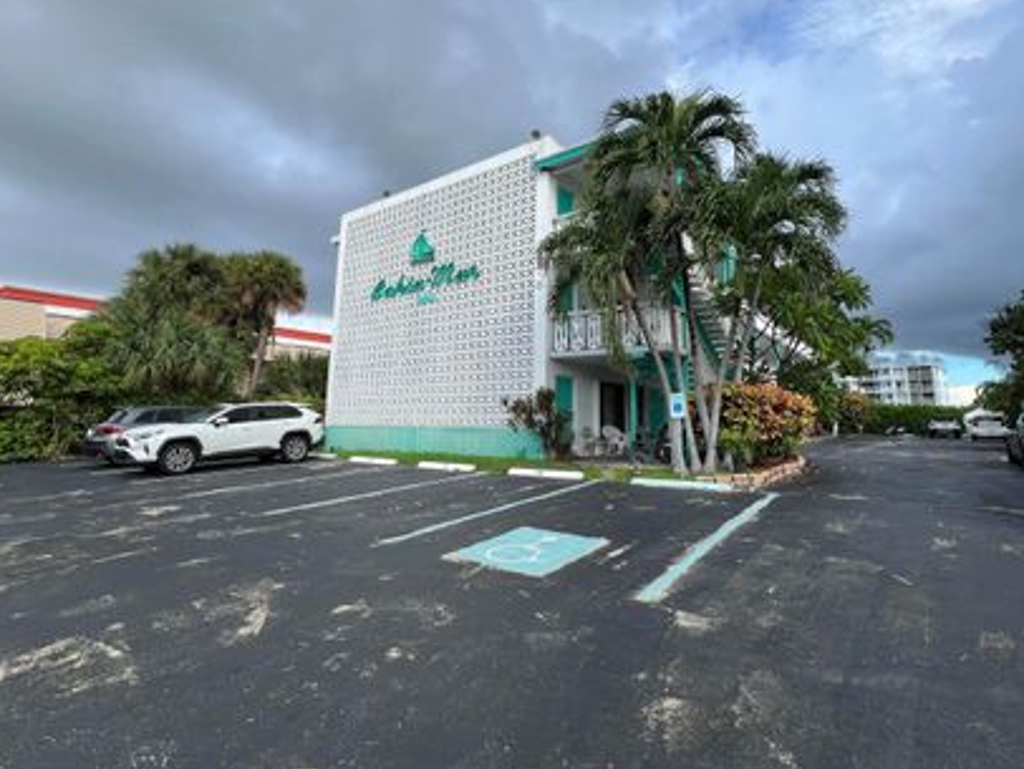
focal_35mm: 16
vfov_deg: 77.8
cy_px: 334
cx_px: 565
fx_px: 474
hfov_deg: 94.1
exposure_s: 1/669
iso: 32
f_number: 1.8
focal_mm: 1.57
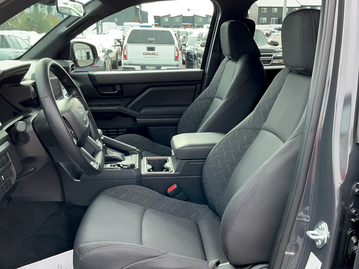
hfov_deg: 60.0
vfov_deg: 46.8
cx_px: 180
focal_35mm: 30
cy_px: 134
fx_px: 311
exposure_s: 1/160
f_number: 1.8
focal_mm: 3
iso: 32
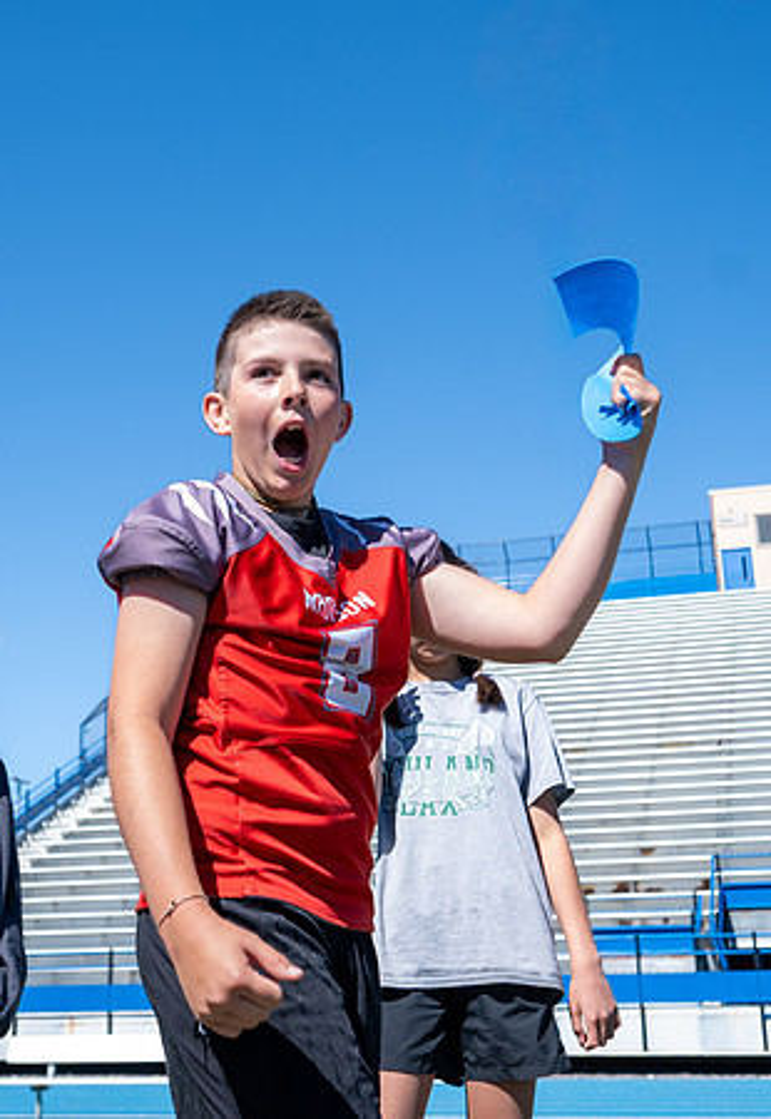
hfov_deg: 28.3
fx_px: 1525
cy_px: 457
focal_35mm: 49
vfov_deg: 40.1
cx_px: 302
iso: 100
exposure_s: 1/640
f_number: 4
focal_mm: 27
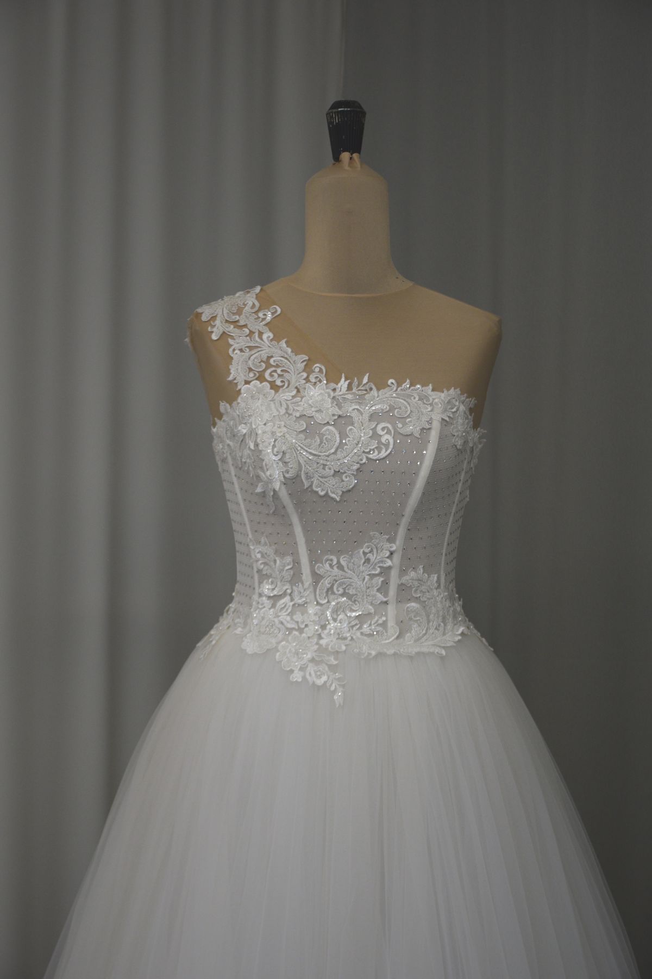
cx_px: 326
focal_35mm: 78
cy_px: 490
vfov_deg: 26.0
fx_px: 2119
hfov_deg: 17.5
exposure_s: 1/100
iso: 400
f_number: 4.8
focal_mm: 52
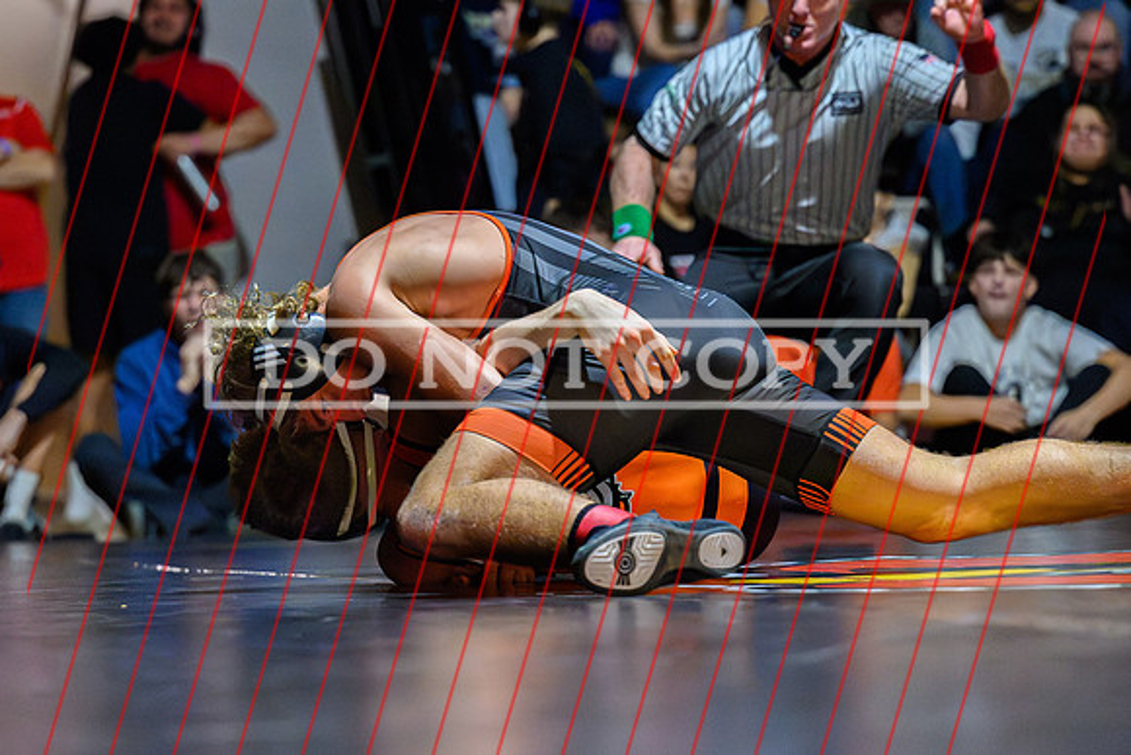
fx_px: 5011
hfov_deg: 12.9
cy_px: 532
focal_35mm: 159
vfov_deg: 8.6
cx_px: 425
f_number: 2.8
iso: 16000
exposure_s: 1/640
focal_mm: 97
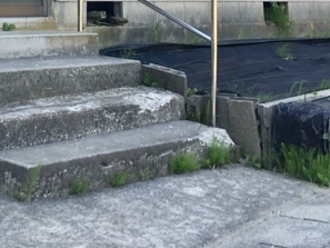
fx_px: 954
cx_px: 4
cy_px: -157
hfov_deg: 19.1
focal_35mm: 100
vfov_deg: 13.7
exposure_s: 1/222
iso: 25
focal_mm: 4.15
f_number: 2.2
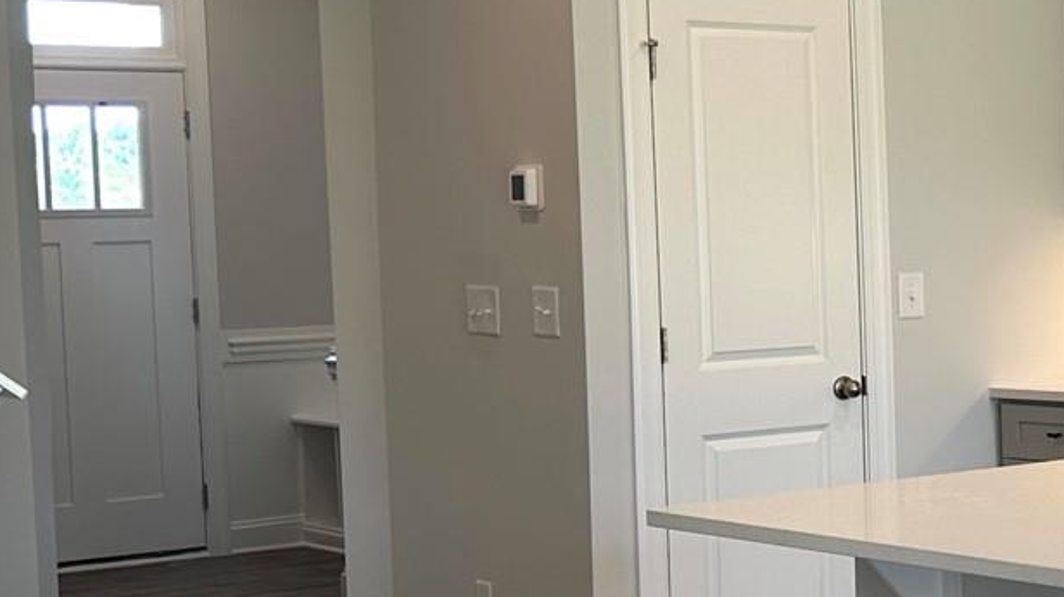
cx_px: 1403
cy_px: 336
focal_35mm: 87
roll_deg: +0.7
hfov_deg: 21.9
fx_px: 2454
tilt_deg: -3.9
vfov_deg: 13.9
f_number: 1.78
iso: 64
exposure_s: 1/120
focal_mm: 6.86
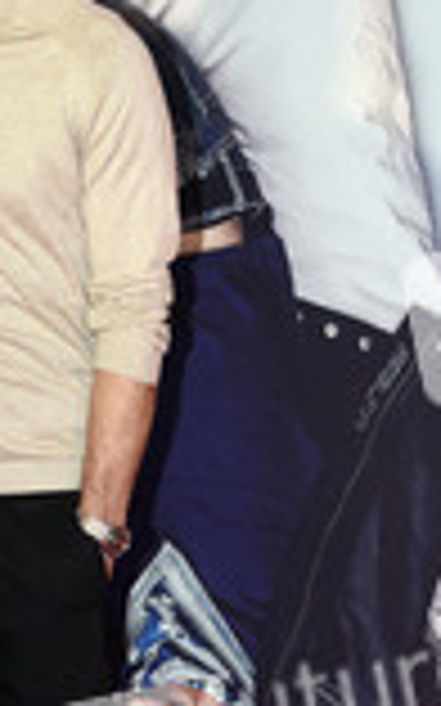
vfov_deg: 17.4
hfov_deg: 10.7
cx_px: -135
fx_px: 2290
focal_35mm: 119
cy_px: 526
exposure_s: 1/80
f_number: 6.3
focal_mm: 46
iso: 1000
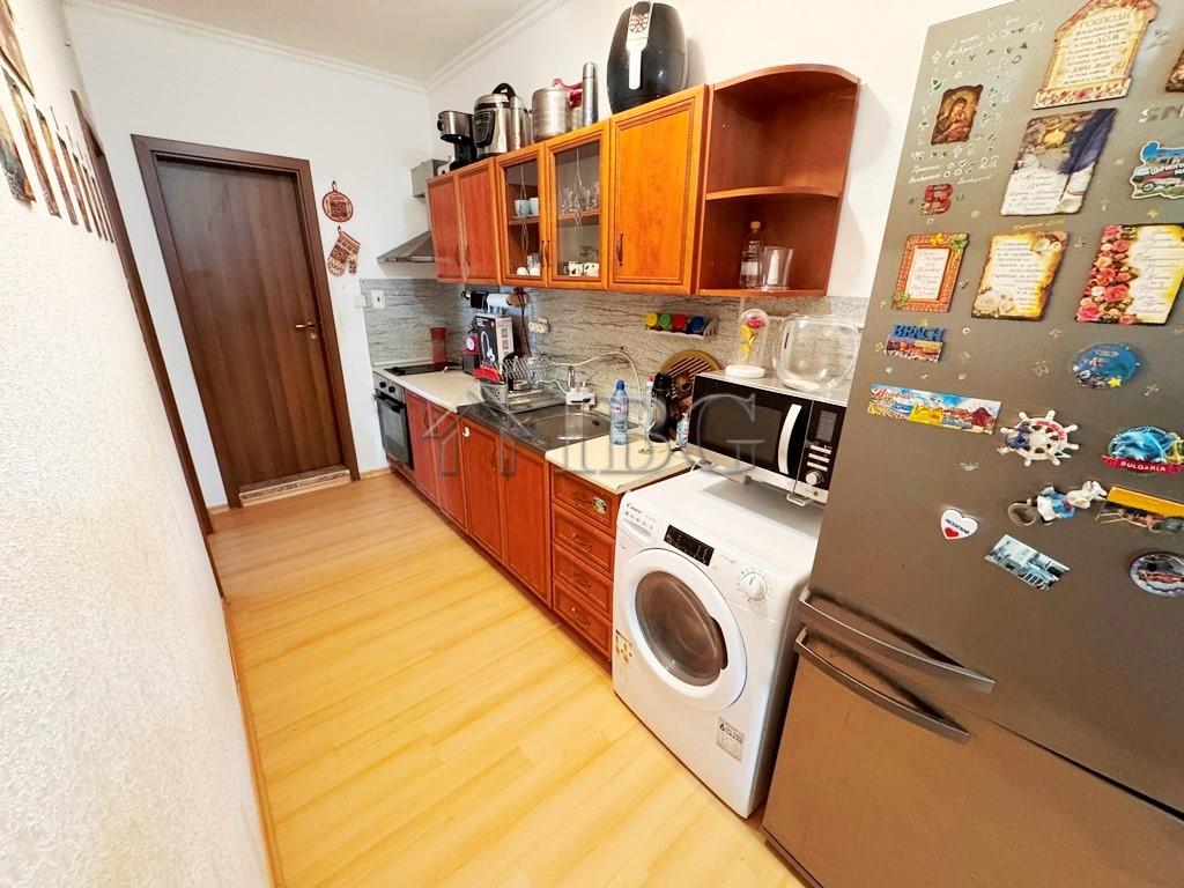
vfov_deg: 85.7
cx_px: 592
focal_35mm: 14
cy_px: 444
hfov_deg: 102.1
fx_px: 479
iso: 640
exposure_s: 1/50
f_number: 2.2
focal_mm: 2.22
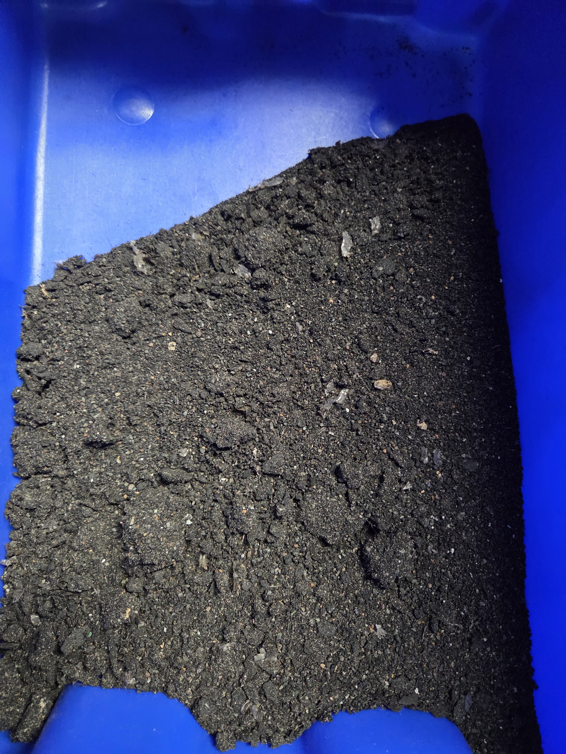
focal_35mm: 23
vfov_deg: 73.9
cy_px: 377
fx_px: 501
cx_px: 283
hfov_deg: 58.9
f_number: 1.8
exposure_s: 1/60
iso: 1600
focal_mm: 5.4
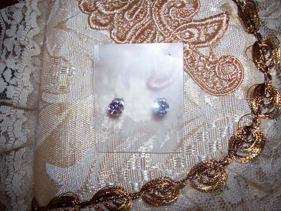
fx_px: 276
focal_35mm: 34
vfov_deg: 41.8
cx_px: 140
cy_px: 106
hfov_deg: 54.0
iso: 80
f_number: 2.7
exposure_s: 1/64
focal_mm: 5.6
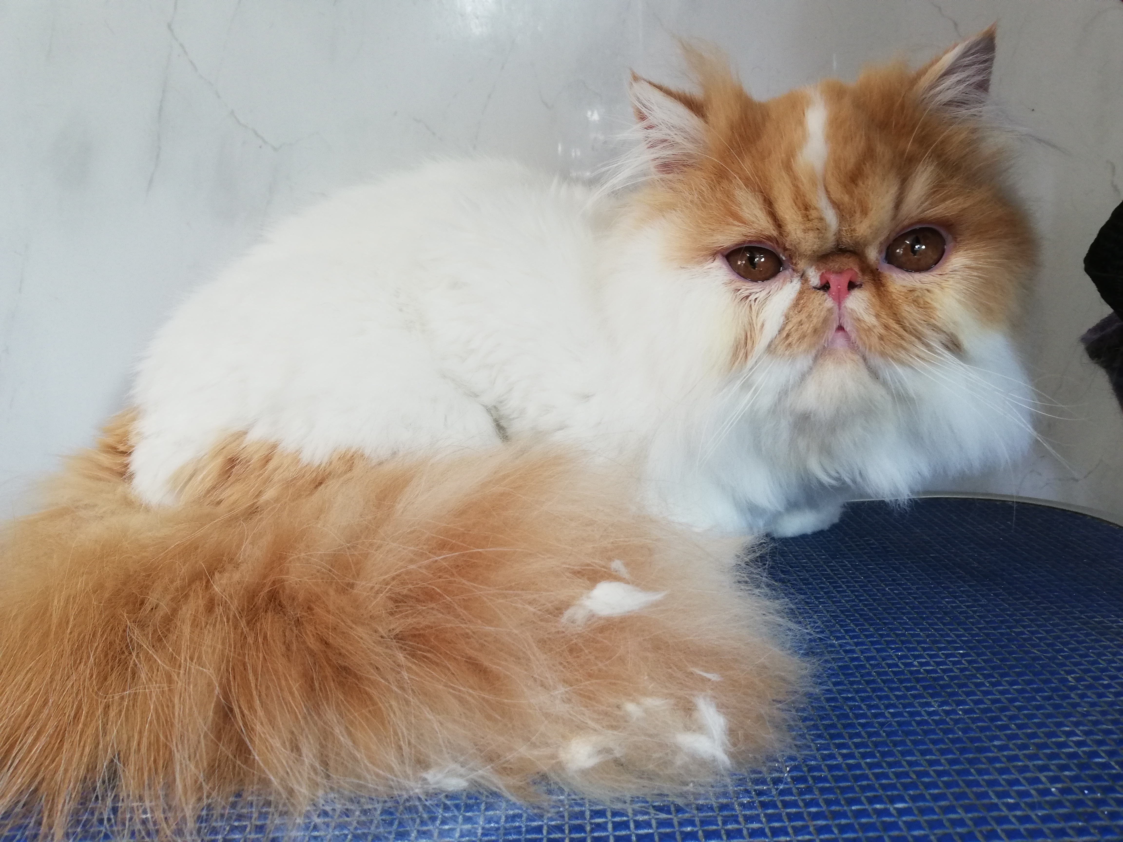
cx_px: 562
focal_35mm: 26
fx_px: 843
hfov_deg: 67.3
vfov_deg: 53.1
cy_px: 421
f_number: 2.2
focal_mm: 3.81
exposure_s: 1/60
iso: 125
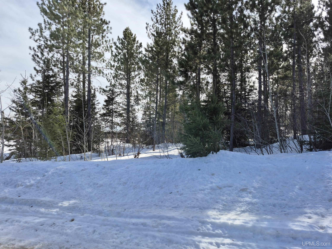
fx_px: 221
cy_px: 124
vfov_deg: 58.9
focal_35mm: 23
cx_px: 166
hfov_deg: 73.9
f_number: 1.8
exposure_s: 1/1388
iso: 25
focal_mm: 5.4
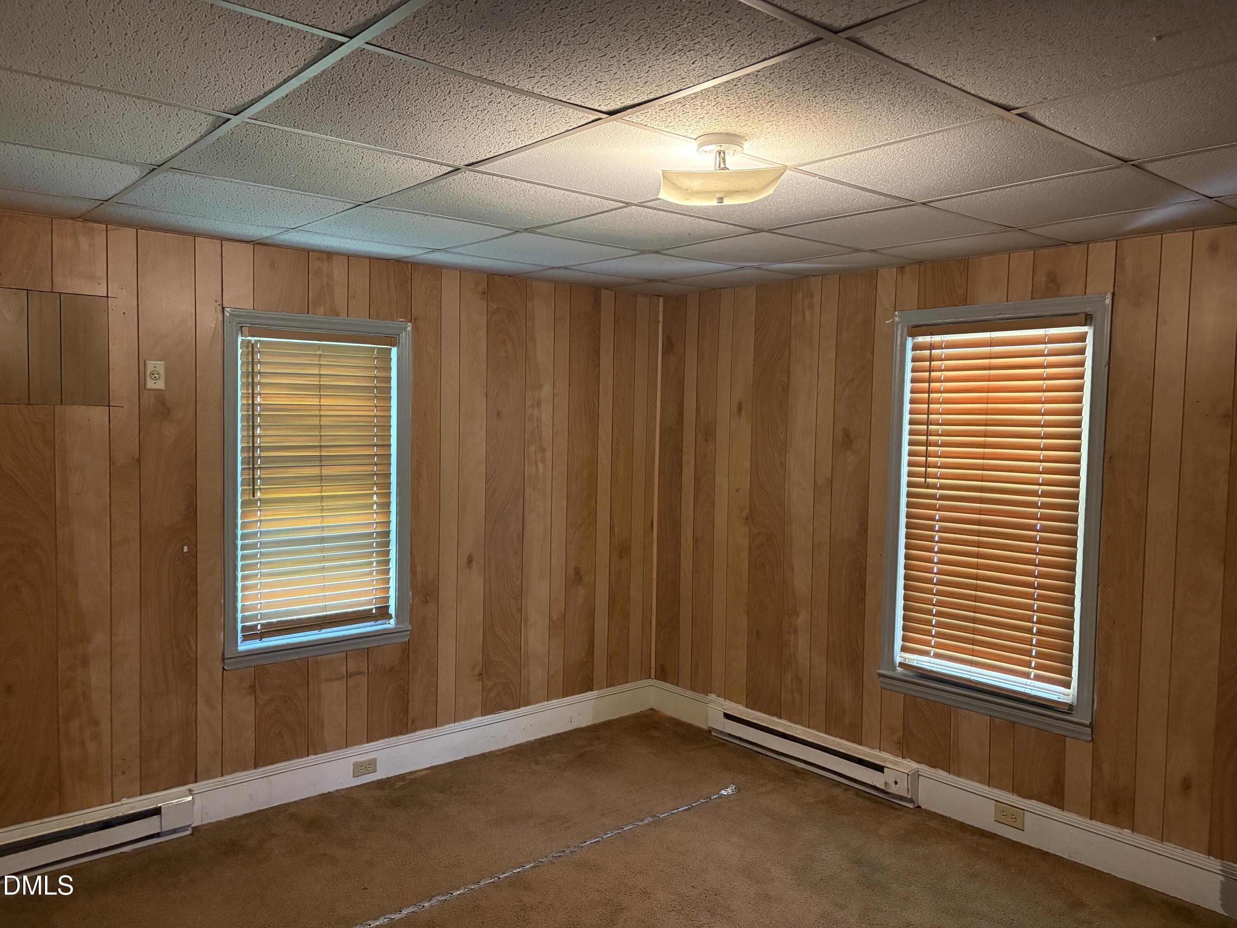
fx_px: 929
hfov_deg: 67.3
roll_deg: -0.6
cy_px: 464
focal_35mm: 26
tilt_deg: -2.9
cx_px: 618
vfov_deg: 53.1
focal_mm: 5.96
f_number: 1.6
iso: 500
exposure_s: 1/60
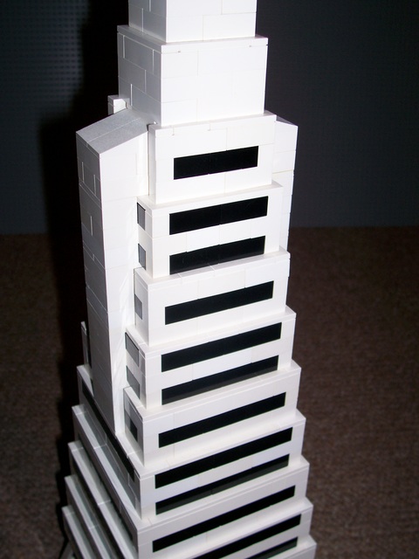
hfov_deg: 34.3
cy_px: 280
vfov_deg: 44.8
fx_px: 678
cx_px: 210
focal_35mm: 42
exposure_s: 1/68.5
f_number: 2.9
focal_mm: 7
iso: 80
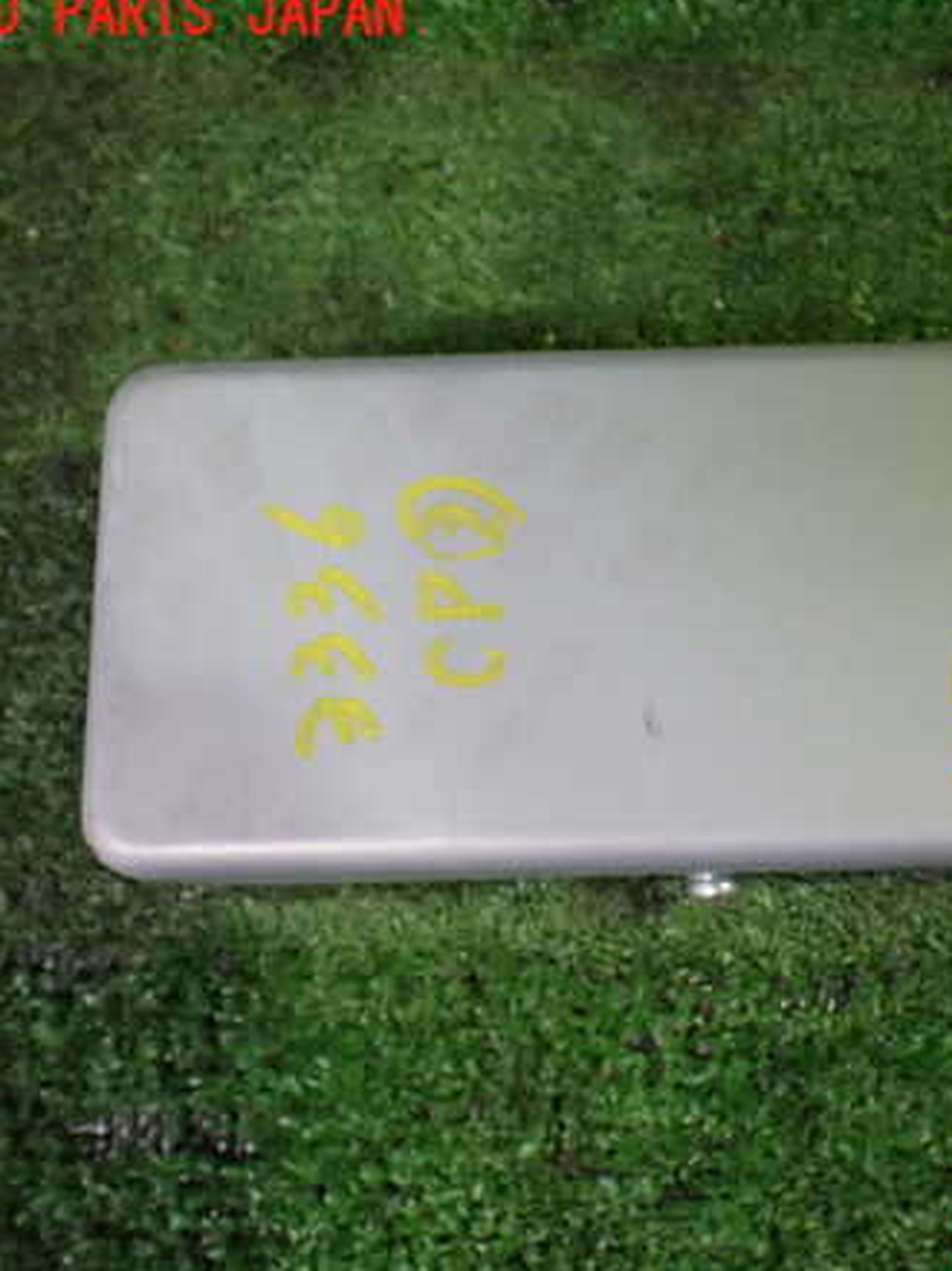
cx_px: 747
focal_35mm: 41
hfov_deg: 34.2
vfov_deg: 45.8
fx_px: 1504
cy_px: 631
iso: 800
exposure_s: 1/80
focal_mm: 5.4
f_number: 2.3
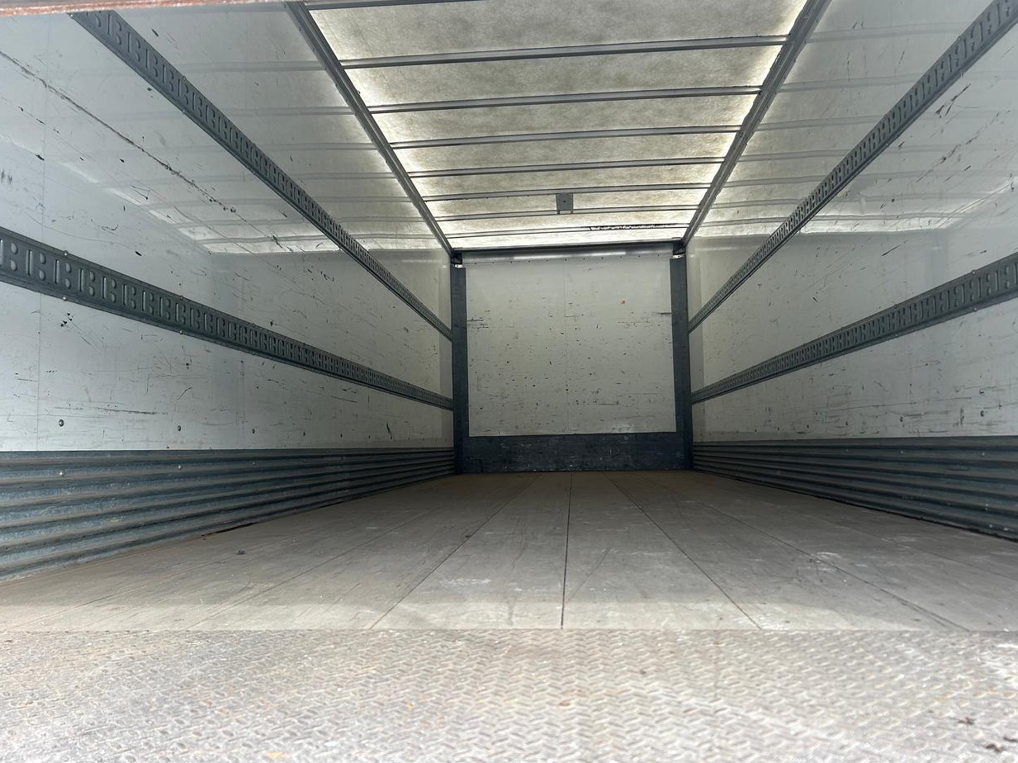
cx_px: 510
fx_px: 794
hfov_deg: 65.3
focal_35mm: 27
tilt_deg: +5.2
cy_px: 382
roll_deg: +1.3
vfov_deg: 51.3
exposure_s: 1/471
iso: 50
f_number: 1.5
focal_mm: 5.7
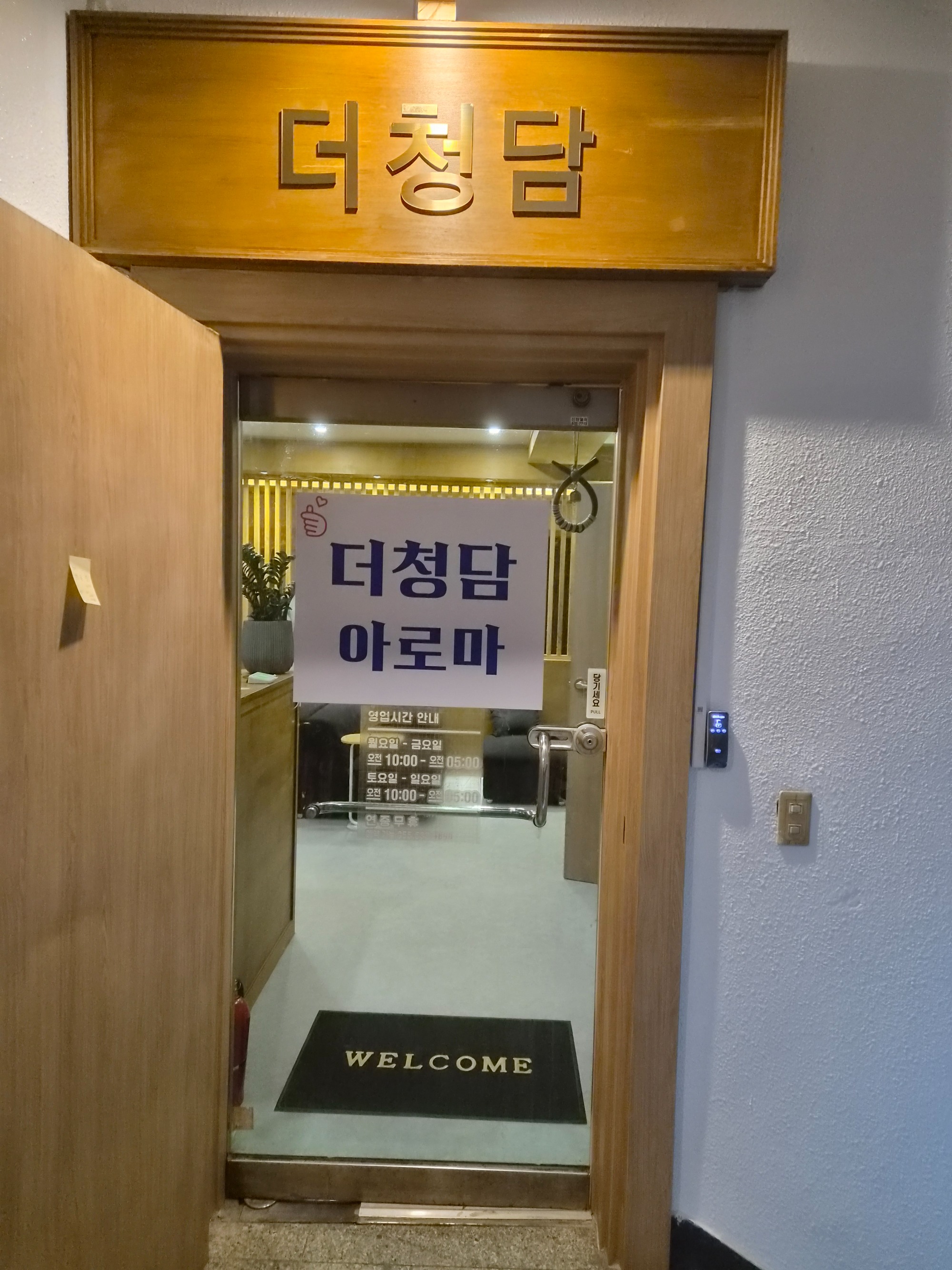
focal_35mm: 23
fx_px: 843
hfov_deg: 58.9
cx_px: 476
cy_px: 635
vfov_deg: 73.9
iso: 640
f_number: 1.8
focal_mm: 5.4
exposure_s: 1/120
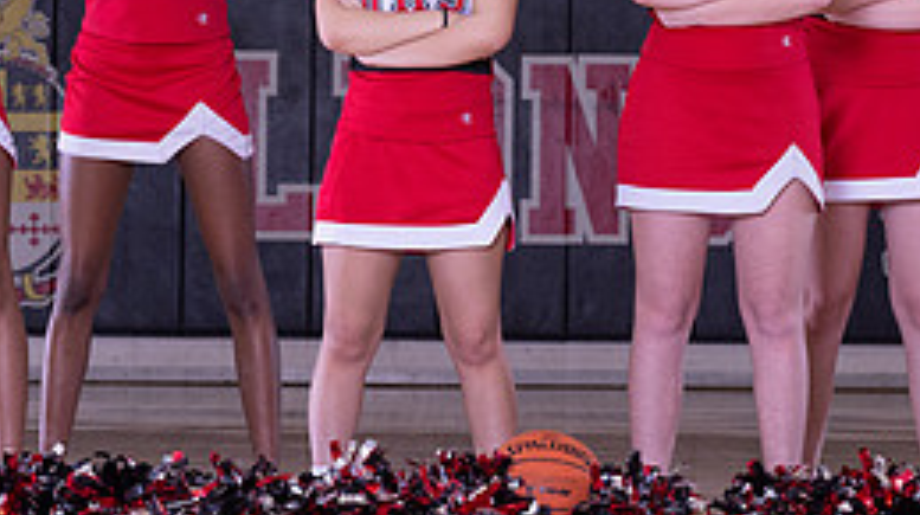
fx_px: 4630
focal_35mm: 190
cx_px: 550
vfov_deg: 6.4
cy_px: 215
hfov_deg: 11.3
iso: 640
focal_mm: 70
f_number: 6.3
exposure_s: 1/160
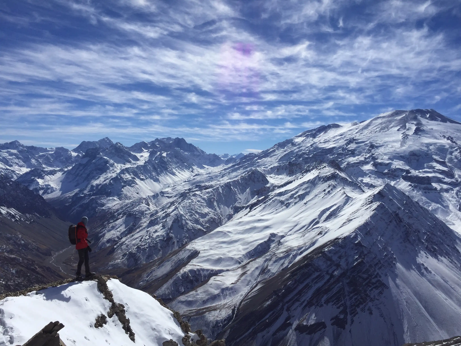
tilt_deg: -1.2
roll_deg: -2.2
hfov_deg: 61.7
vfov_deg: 48.2
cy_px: 173
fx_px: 386
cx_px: 230
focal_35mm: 29
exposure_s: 1/6623
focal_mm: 4.15
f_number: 2.2
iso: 32
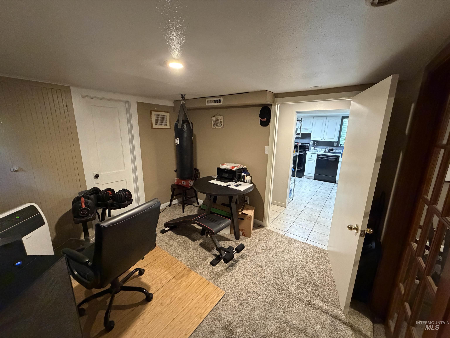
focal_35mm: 14
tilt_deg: -12.3
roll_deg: -0.9
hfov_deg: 102.1
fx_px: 182
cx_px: 225
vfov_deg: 85.7
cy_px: 169
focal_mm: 2.22
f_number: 2.2
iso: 800
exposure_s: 1/60
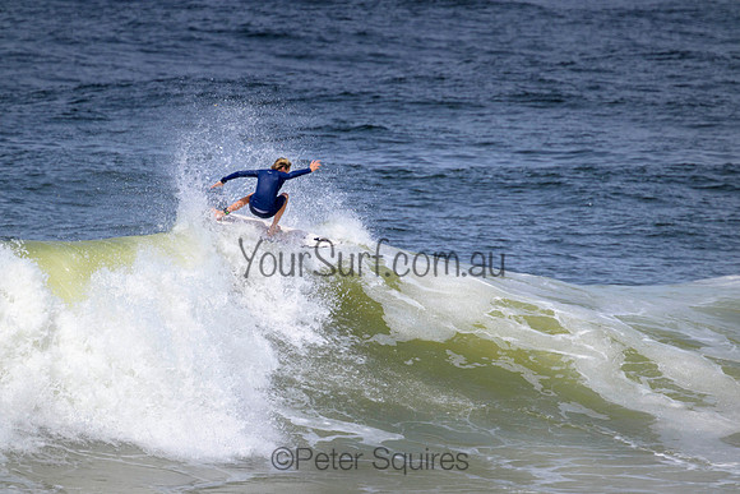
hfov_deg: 2.6
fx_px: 16448
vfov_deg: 1.7
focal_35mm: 800
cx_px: 370
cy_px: 247
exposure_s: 1/2000
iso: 560
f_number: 11
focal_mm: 800
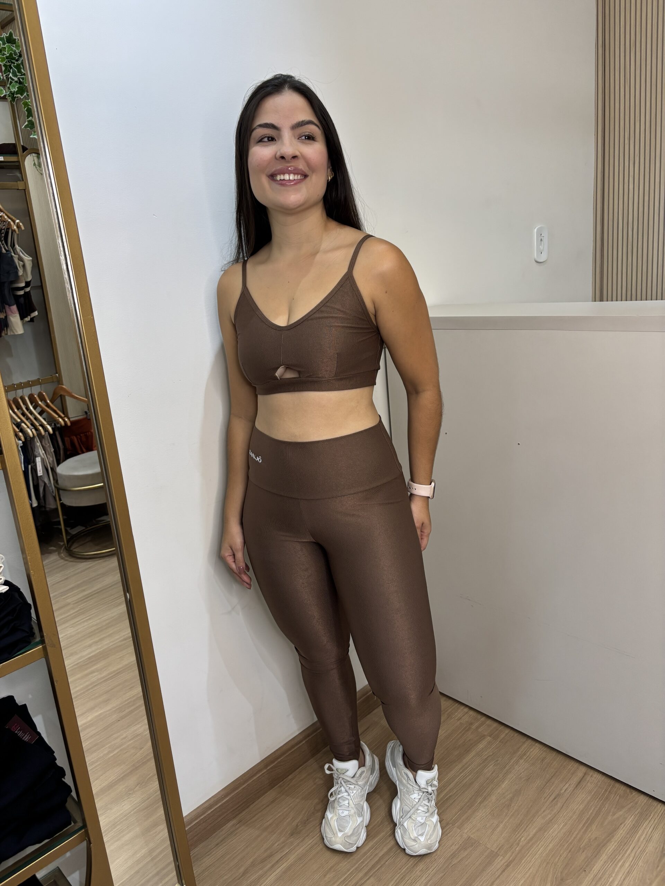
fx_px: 666
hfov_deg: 53.1
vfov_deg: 67.3
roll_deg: +5.2
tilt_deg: -15.8
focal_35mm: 26
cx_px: 332
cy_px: 443
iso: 125
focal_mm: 5.96
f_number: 1.6
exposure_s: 1/120
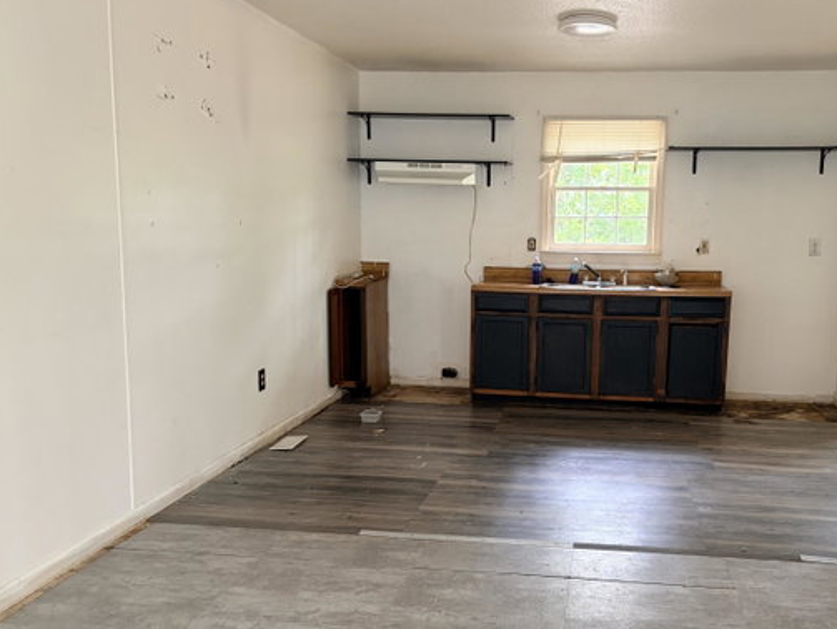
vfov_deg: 42.9
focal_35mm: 33
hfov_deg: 54.7
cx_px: 522
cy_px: 349
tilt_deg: -7.3
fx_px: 798
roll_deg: -0.4
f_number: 1.6
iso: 400
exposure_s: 1/60
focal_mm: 5.96
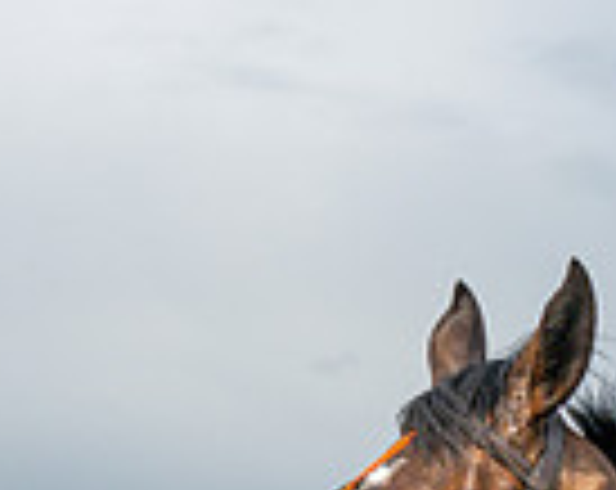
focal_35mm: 241
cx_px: 565
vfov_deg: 6.2
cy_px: 1002
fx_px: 4384
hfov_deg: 8.0
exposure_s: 1/2000
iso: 400
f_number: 4.5
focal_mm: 35
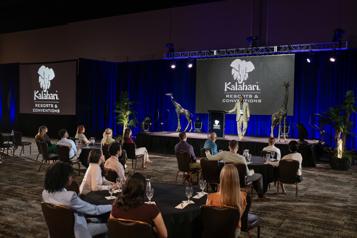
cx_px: 178
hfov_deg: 54.4
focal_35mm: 35
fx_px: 347
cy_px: 119
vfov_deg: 37.9
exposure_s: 1/40
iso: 2000
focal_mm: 35
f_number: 4.5
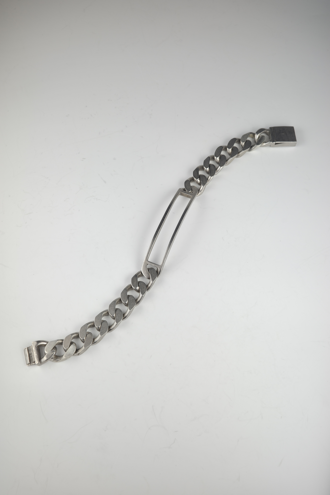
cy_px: 248
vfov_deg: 48.5
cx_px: 165
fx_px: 550
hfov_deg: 33.4
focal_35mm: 40
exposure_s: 1/20
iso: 100
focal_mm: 26
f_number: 11
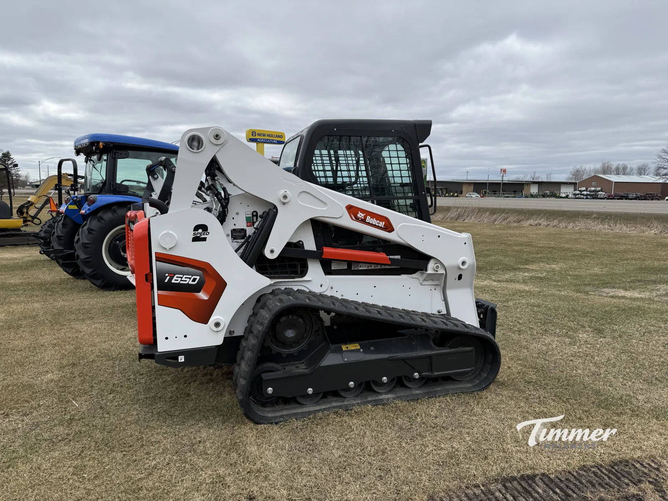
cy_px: 250
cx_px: 334
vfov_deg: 56.8
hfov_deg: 71.6
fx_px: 463
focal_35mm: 24
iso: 80
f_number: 1.78
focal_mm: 6.76
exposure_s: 1/3953
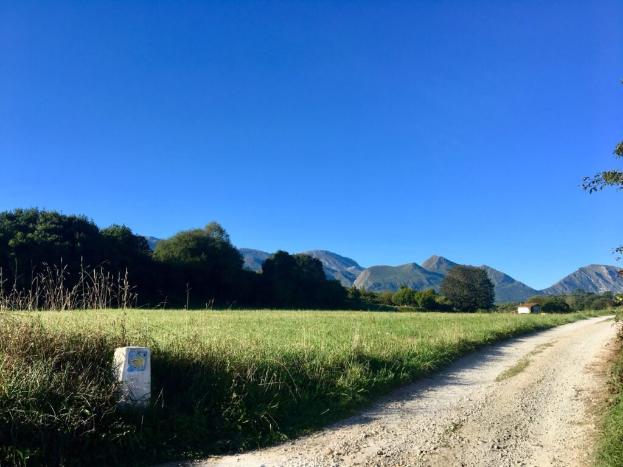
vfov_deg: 48.2
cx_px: 312
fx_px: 522
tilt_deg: +9.7
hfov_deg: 61.7
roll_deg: -1.0
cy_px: 234
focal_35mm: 29
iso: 25
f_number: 2.2
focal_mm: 4.15
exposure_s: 1/1040
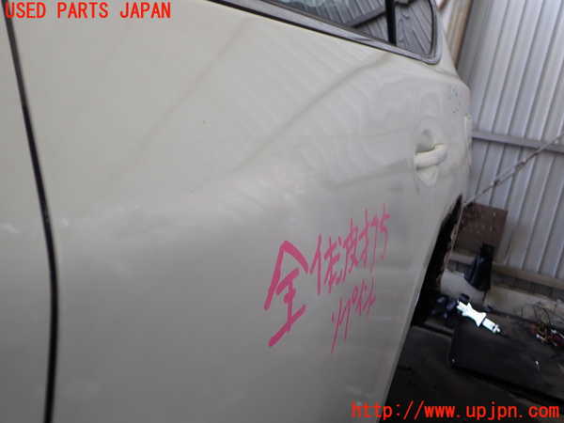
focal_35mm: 30
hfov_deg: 60.0
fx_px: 489
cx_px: 282
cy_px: 212
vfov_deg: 46.8
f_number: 2.3
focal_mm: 5.4
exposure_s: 1/125
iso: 125
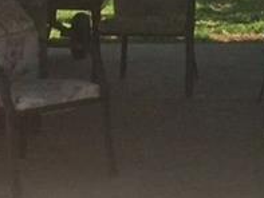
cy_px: -116
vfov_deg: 6.6
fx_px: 1686
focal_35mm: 221
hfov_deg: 8.7
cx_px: 419
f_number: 2.2
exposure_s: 1/1414
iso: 32
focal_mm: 4.15
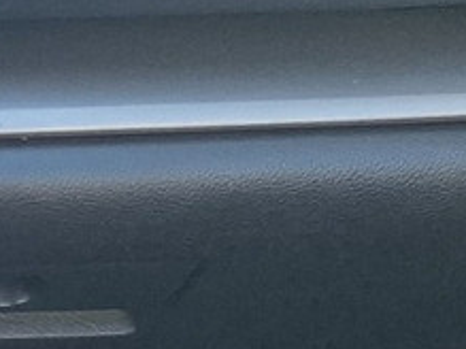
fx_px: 2260
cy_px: 406
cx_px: -1128
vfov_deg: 8.7
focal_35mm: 168
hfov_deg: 8.7
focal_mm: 6.4
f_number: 1.8
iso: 160
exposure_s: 1/180
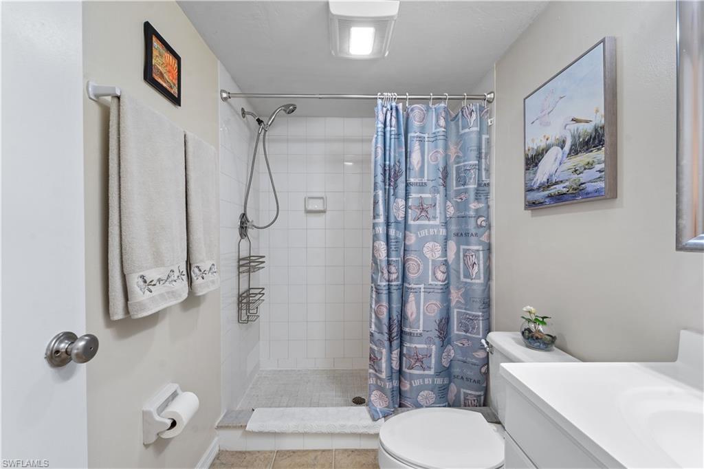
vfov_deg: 81.2
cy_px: 234
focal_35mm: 14
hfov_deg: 104.3
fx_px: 274
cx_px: 352
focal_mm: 14
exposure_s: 1/1.67
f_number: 8
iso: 250
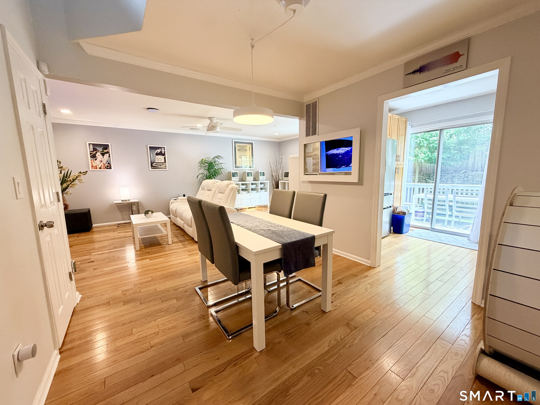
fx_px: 218
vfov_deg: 85.7
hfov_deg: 102.1
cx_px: 270
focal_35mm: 14
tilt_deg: -8.0
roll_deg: +0.8
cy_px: 202
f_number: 2.2
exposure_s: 1/120
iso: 200
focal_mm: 2.22
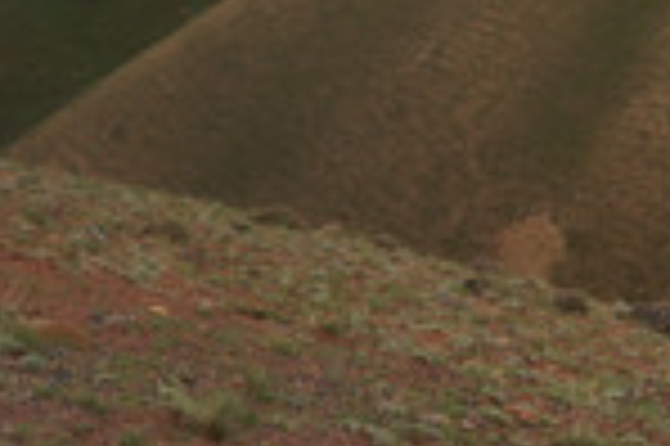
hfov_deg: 16.7
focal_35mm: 103
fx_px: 1915
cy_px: -385
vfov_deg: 12.1
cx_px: 1187
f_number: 4
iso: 160
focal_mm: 16
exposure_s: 1/160
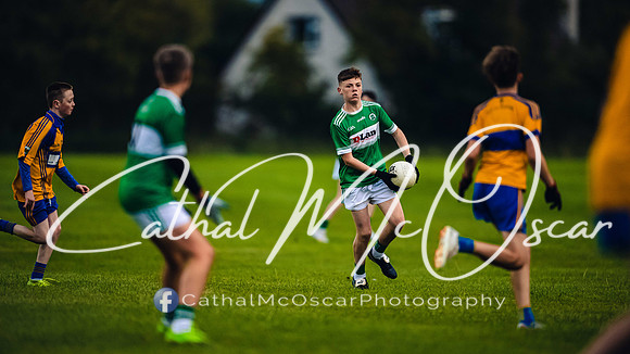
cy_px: 177
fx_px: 7052
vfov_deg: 2.9
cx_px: 315
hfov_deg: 5.1
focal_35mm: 422
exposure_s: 1/640
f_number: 2.8
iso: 3200
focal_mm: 400
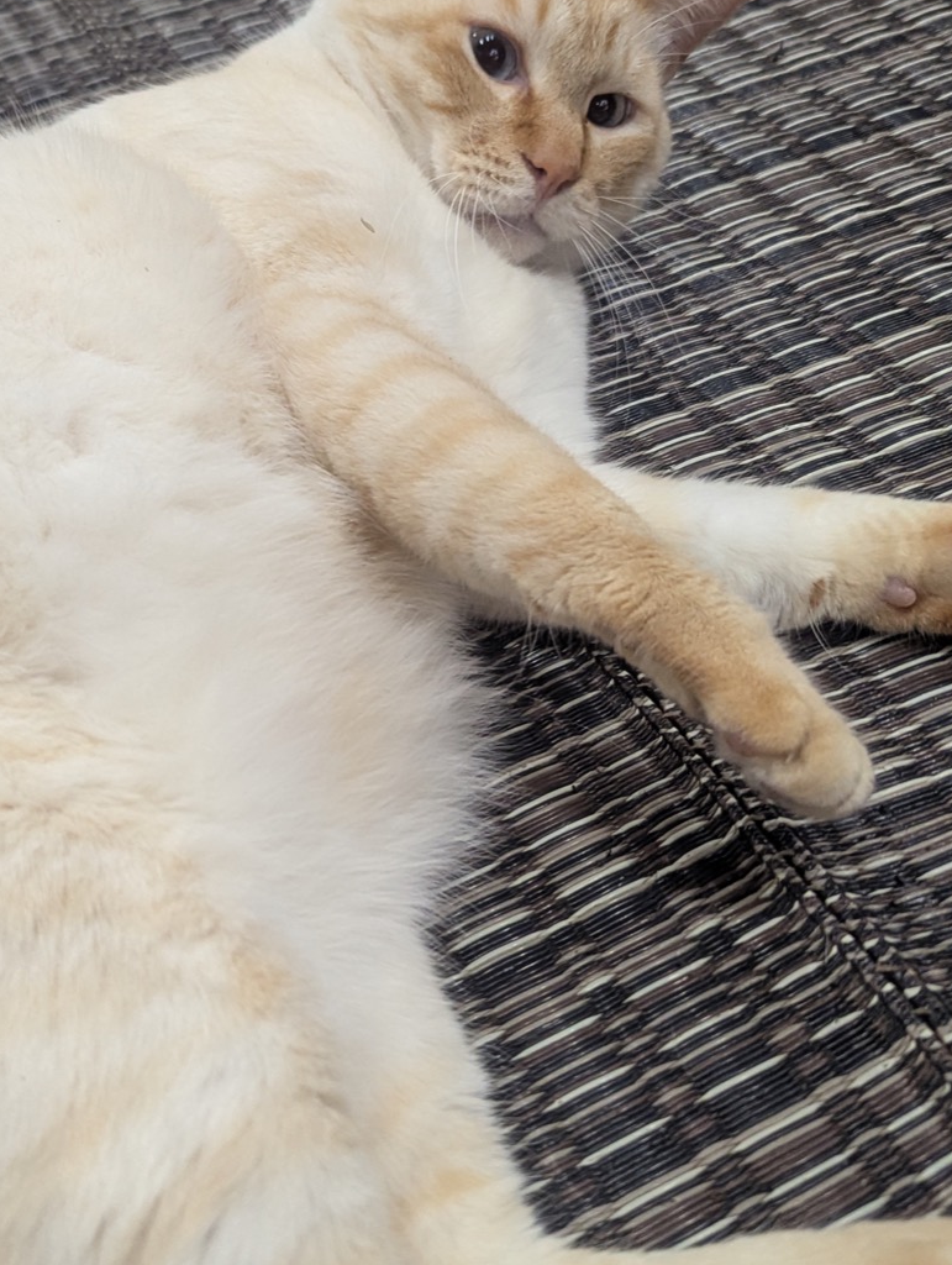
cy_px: 673
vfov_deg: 42.0
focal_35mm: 45
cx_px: 294
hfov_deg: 31.9
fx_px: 1646
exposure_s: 1/50
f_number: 1.85
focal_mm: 6.81
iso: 1398
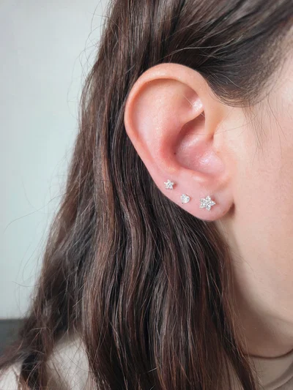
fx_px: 259
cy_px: 195
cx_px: 146
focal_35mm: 23
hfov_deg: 58.9
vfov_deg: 73.9
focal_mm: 5.4
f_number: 1.8
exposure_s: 1/180
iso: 200
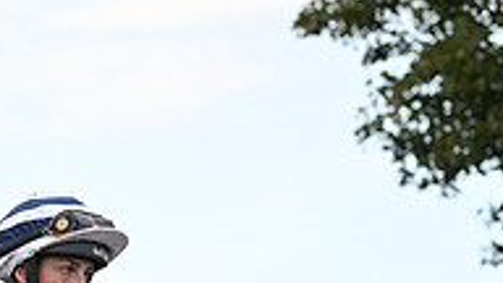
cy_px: 504
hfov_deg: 8.3
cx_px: 52
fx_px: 3454
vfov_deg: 4.6
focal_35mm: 259
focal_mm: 82
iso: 800
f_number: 4.5
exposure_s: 1/2000
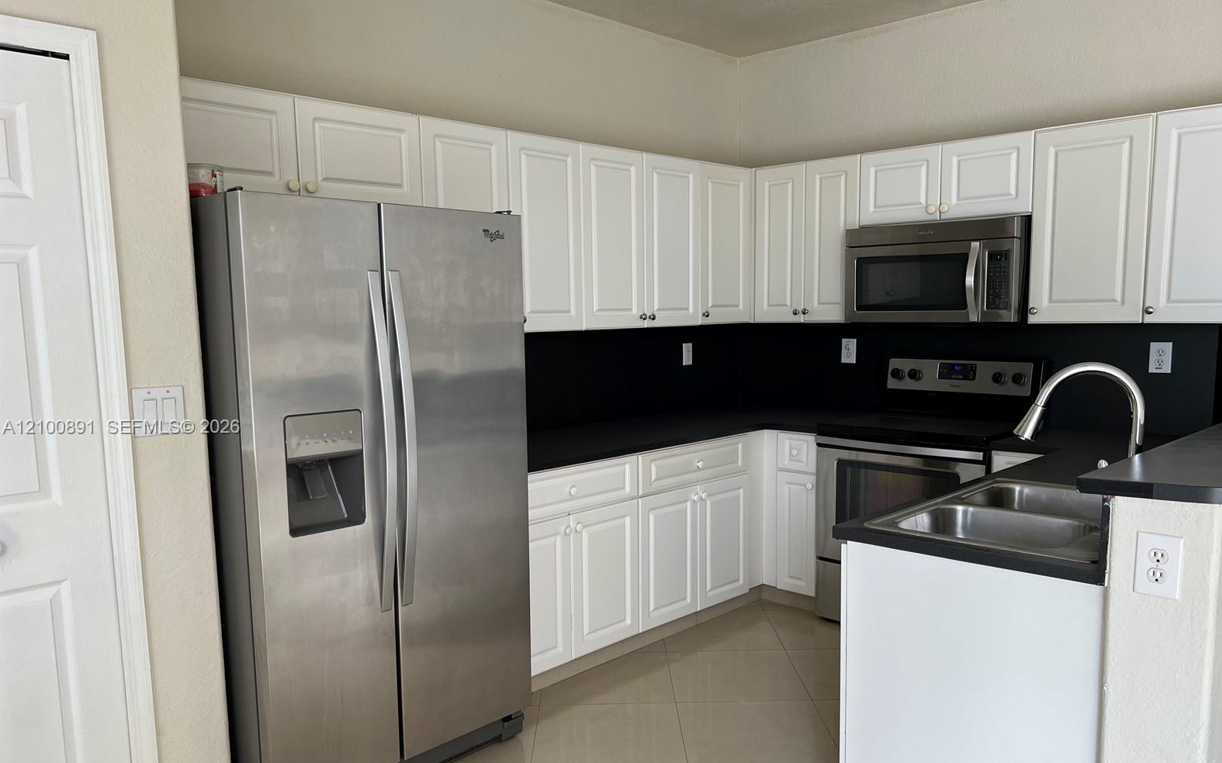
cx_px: 619
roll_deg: +0.9
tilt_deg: -7.3
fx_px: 932
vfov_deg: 44.4
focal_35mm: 28
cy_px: 428
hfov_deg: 66.5
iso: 64
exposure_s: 1/121
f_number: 1.5
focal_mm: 5.7
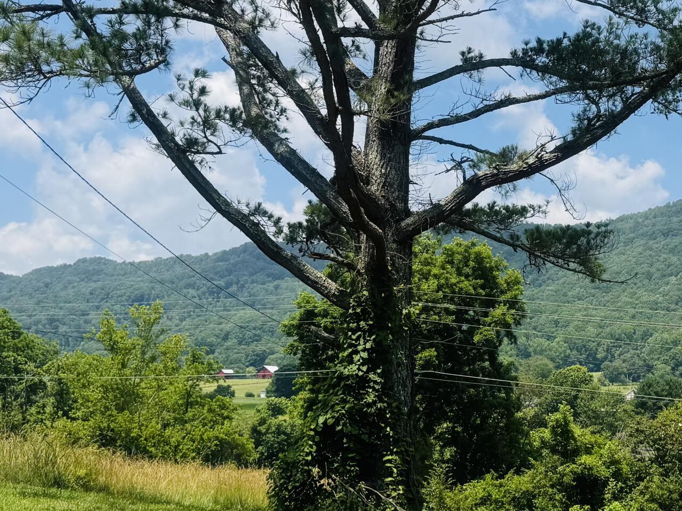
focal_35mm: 56
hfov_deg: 33.6
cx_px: 521
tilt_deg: +10.5
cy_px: 221
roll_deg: -3.2
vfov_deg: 26.1
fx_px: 1103
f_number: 1.78
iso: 80
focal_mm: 6.76
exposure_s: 1/5348
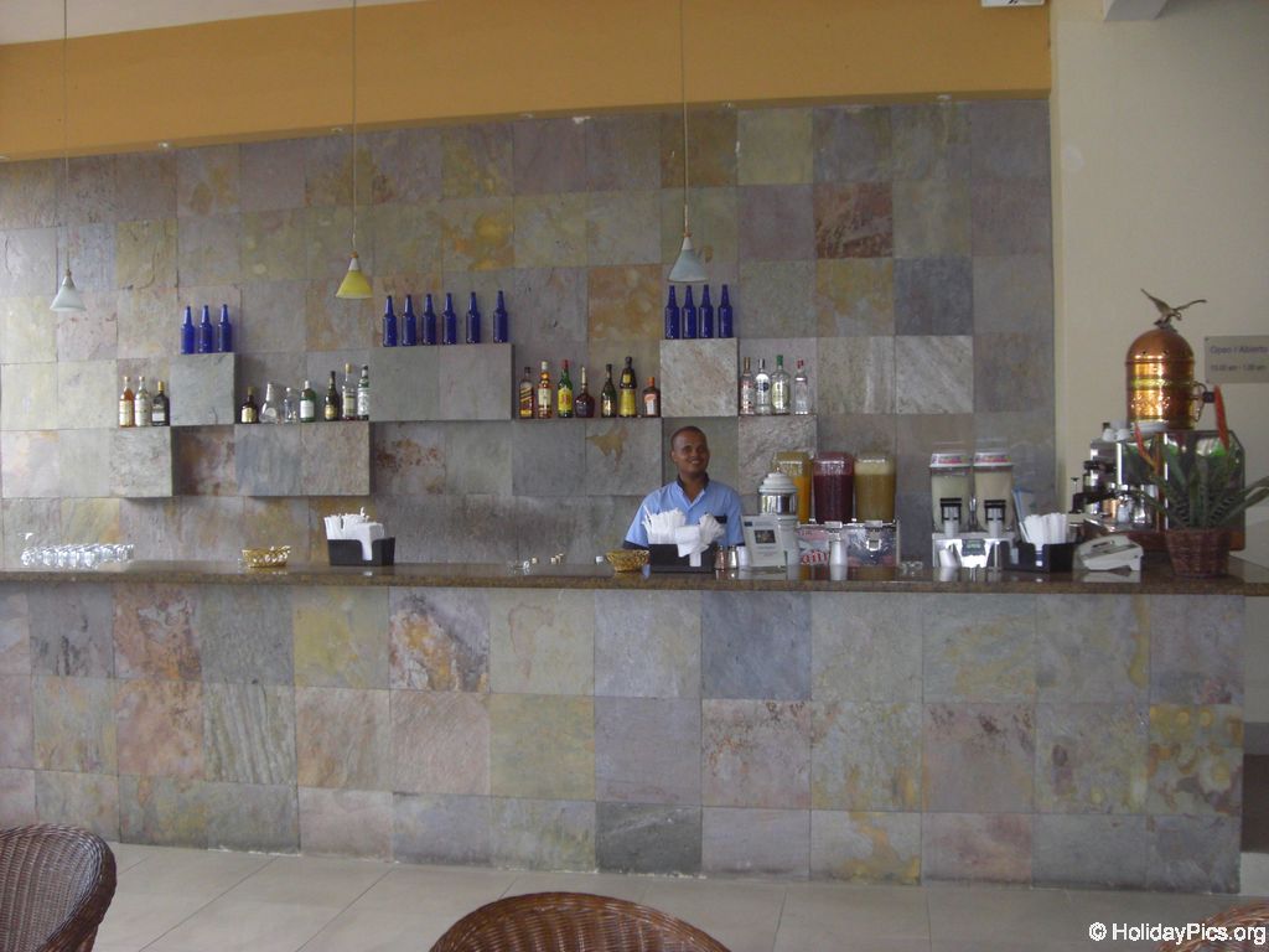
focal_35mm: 38
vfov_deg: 37.7
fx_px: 1393
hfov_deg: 49.0
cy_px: 476
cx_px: 634
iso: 200
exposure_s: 1/60
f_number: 2.7
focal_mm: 6.2
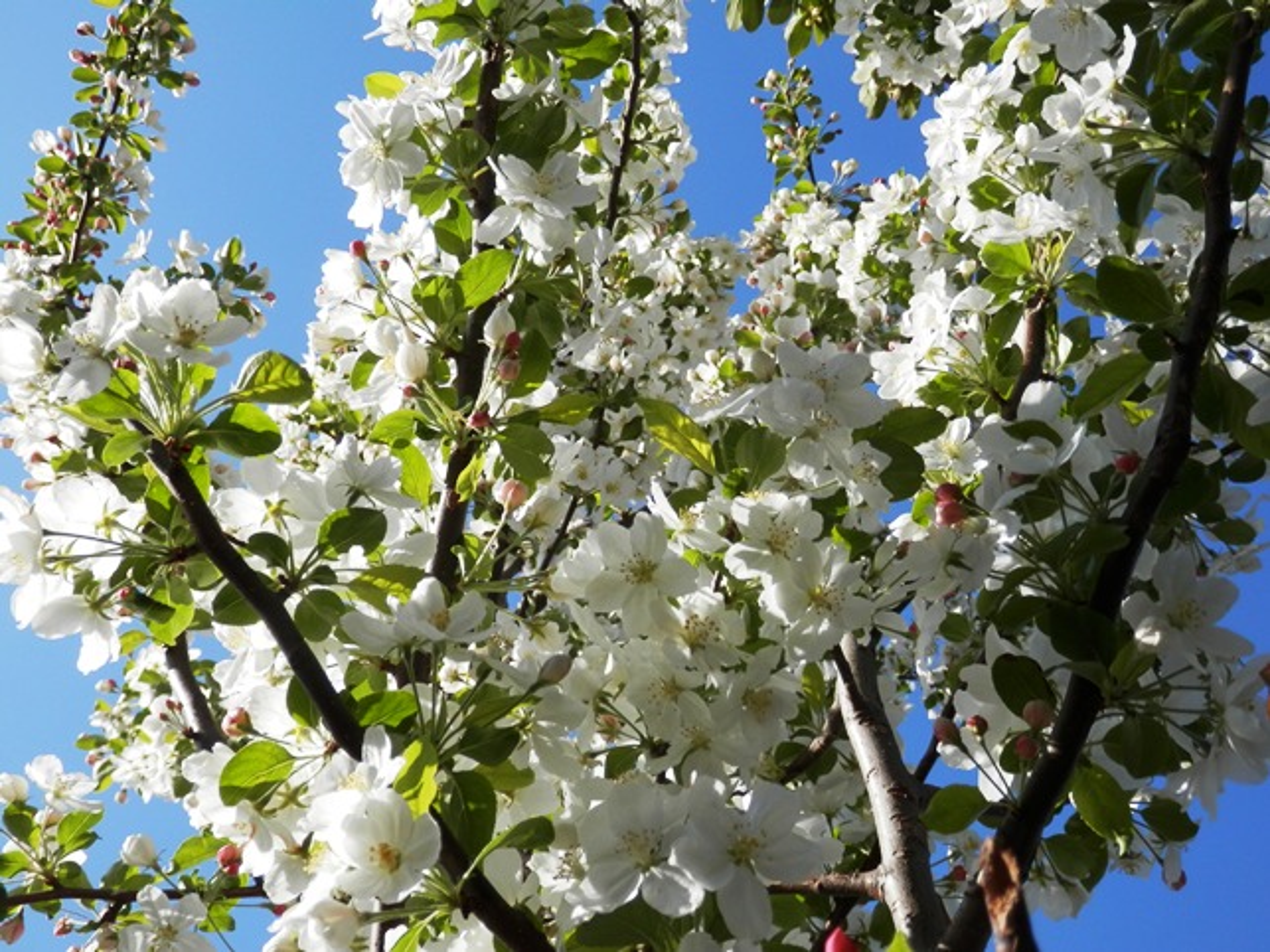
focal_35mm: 37
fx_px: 1357
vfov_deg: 38.7
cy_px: 476
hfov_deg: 50.1
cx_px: 635
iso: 80
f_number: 3.6
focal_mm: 6.6
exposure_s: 1/800
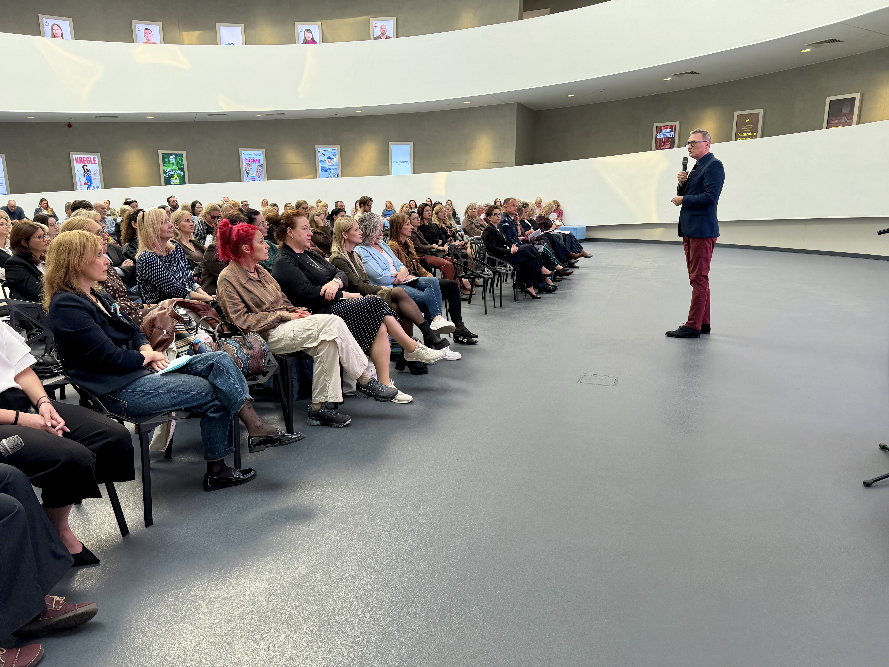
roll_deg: +0.4
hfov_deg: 71.6
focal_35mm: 24
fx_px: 616
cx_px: 444
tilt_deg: -12.7
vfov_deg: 56.8
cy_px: 334
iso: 200
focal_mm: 6.76
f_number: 1.78
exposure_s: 1/121
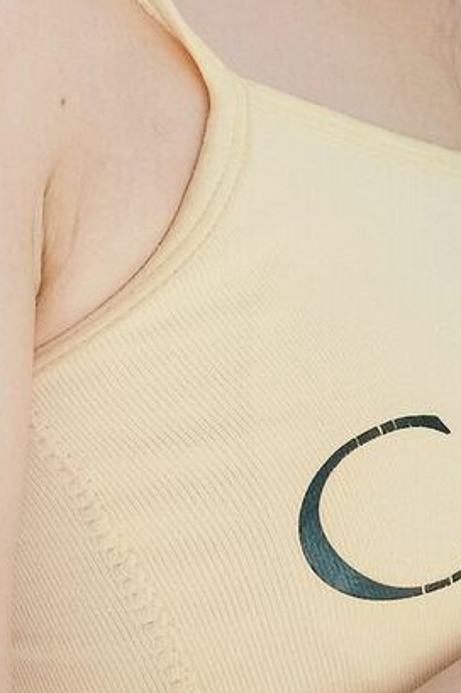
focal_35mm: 320
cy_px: -241
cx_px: 176
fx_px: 6157
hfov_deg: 4.3
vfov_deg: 6.4
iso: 320
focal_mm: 55
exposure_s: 1/500
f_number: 2.8
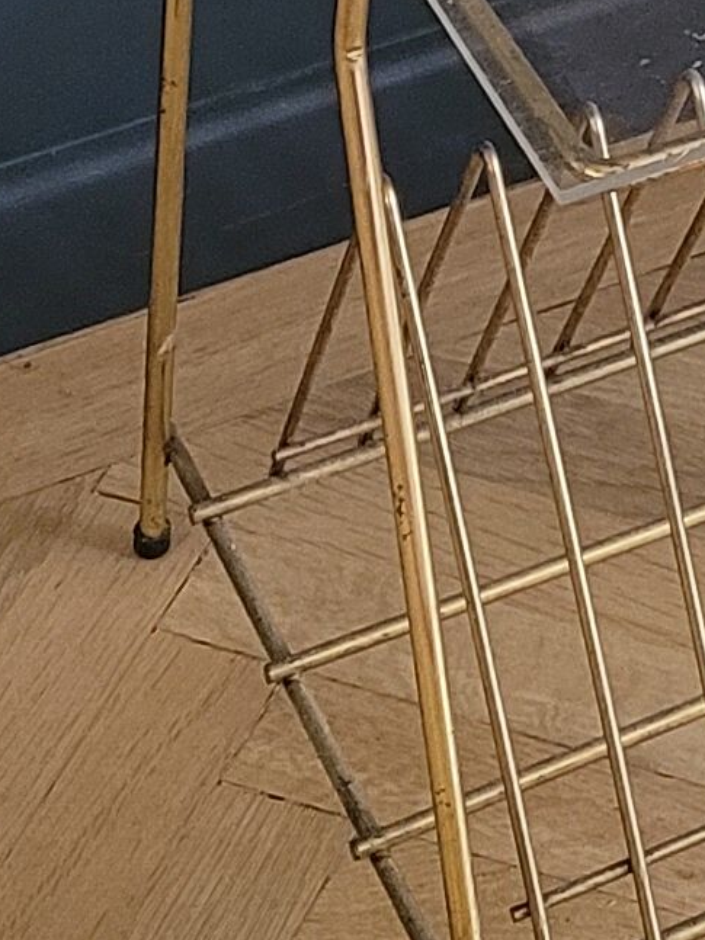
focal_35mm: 162
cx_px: 1363
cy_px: -660
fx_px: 4401
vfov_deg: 11.5
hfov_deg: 8.7
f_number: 1.8
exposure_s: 1/50
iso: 400
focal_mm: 5.4
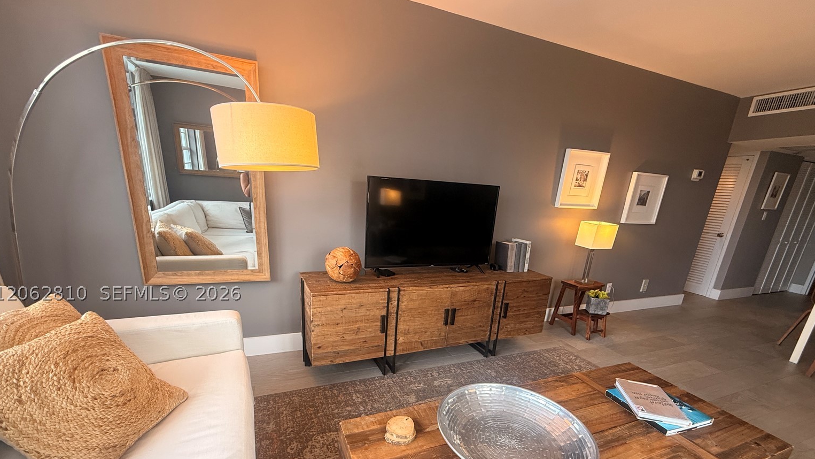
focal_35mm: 16
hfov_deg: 99.4
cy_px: 293
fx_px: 346
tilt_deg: -18.0
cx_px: 405
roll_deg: -3.7
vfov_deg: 65.9
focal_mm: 2.22
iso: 200
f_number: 2.2
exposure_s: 1/120
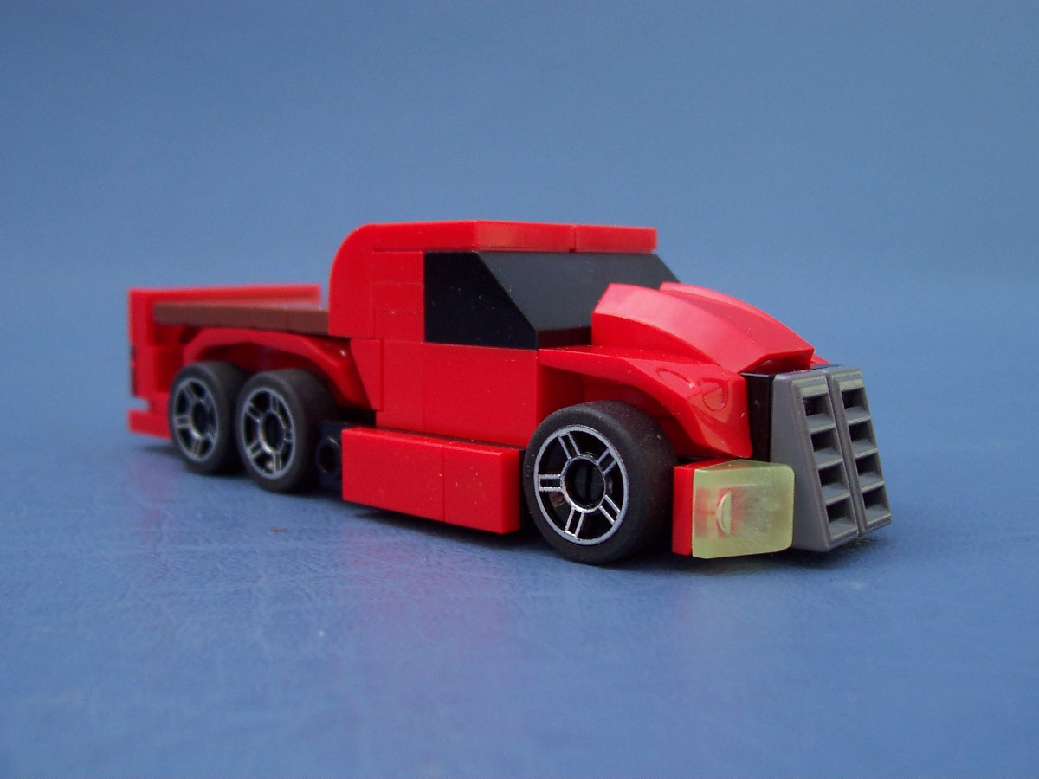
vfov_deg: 38.7
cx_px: 520
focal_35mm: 37
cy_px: 390
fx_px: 1111
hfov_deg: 50.1
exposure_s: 1/500
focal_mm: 5.6
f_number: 2.8
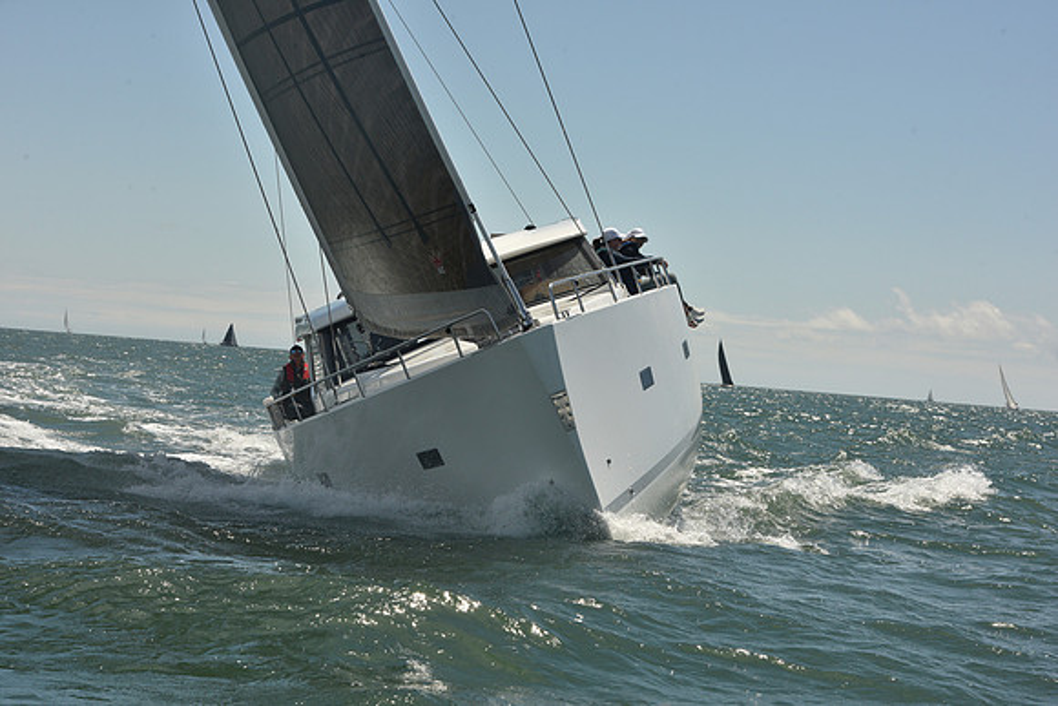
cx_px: 529
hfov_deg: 21.5
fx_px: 2792
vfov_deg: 14.4
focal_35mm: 95
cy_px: 353
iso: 320
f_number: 13
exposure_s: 1/800
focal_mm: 95
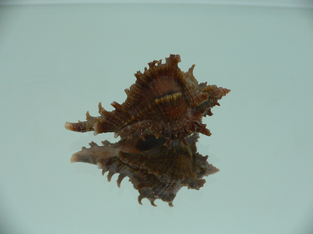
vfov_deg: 40.7
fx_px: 316
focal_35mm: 35
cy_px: 117
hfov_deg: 52.6
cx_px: 156
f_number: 2.8
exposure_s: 1/60
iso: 100
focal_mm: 4.6
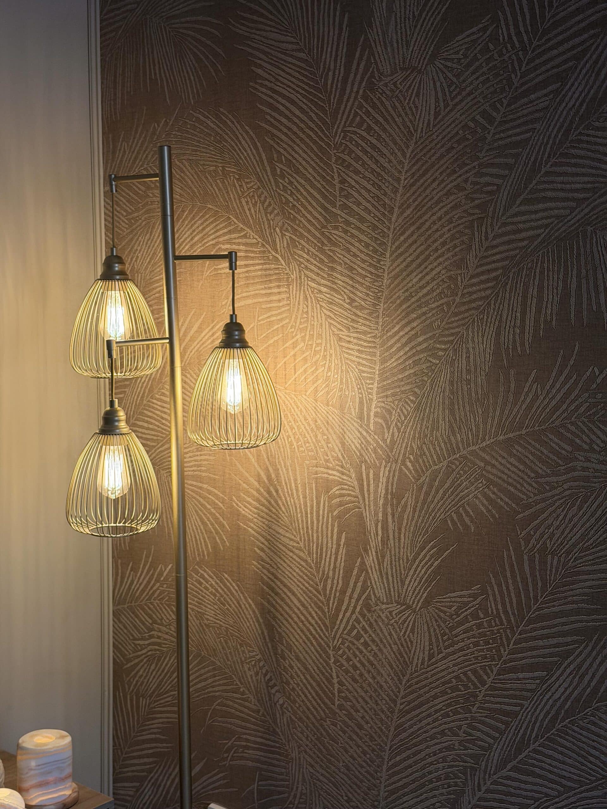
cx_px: 304
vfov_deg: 39.7
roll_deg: +0.1
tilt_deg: -5.6
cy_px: 404
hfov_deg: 30.3
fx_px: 1122
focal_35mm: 48
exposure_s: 1/100
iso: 50
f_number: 1.78
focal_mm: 6.76
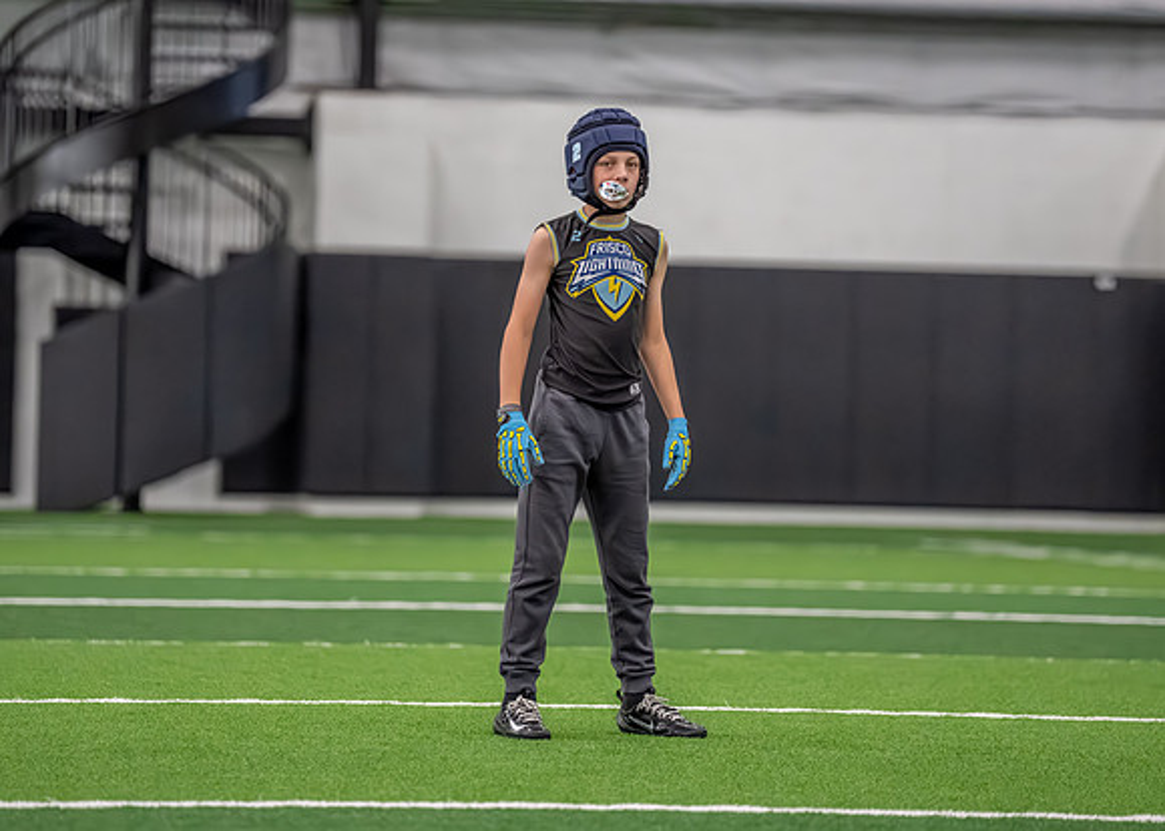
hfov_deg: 9.7
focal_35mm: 207
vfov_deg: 7.0
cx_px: 583
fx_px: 6838
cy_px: 343
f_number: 2.8
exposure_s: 1/1000
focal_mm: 165
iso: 6400
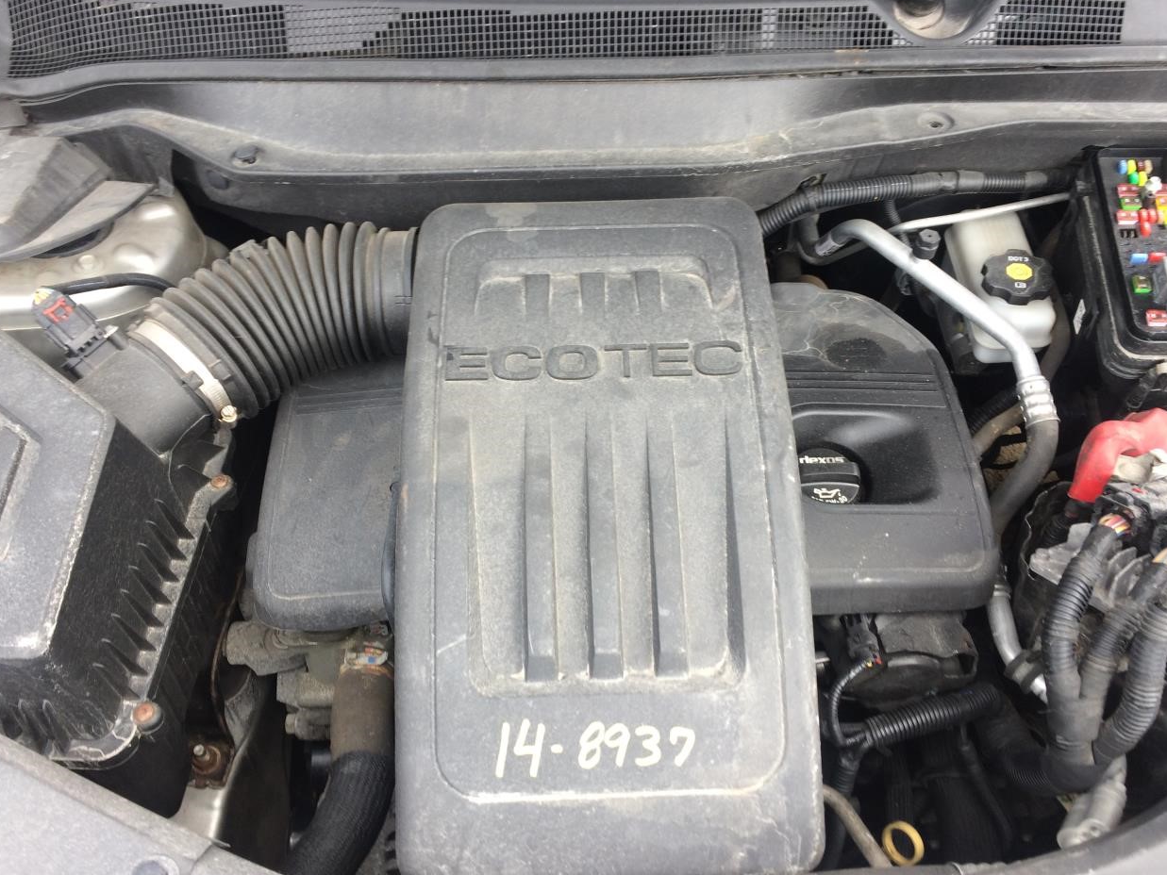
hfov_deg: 60.0
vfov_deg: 46.8
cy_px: 438
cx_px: 582
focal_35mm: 30
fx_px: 1011
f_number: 2.2
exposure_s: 1/151
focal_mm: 4.15
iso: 32
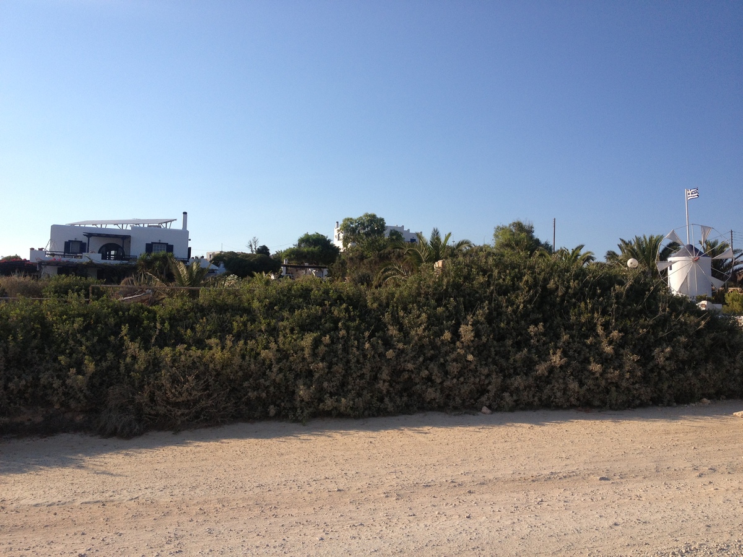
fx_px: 751
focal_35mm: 35
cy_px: 278
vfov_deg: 40.7
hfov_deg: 52.6
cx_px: 372
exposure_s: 1/1842
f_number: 2.4
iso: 50
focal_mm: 4.28
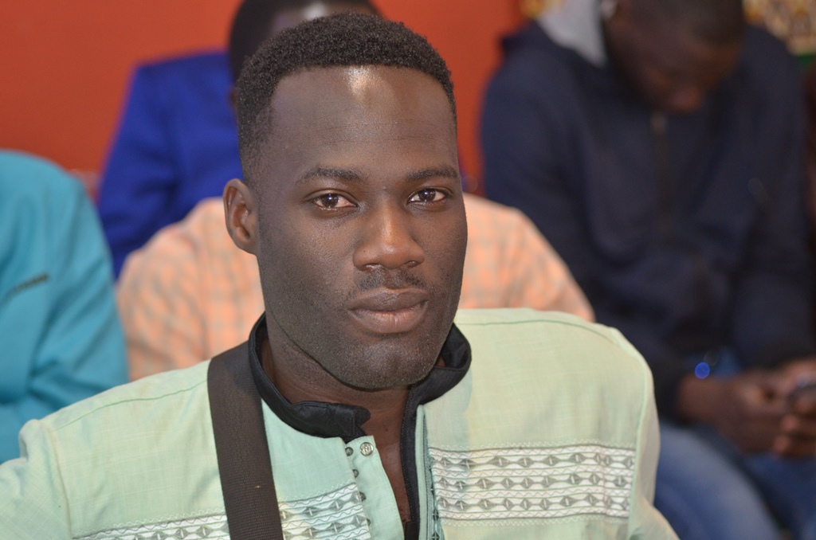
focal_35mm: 123
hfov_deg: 16.7
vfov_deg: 11.1
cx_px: 408
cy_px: 270
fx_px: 2782
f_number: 4
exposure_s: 1/60
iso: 800
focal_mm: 82
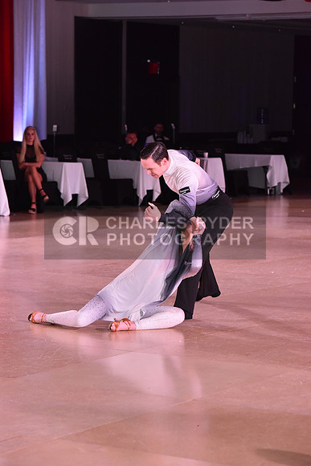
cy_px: 233
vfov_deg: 16.4
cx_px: 156
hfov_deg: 11.0
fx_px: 1619
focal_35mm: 125
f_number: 5.6
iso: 2500
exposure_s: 1/320
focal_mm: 125
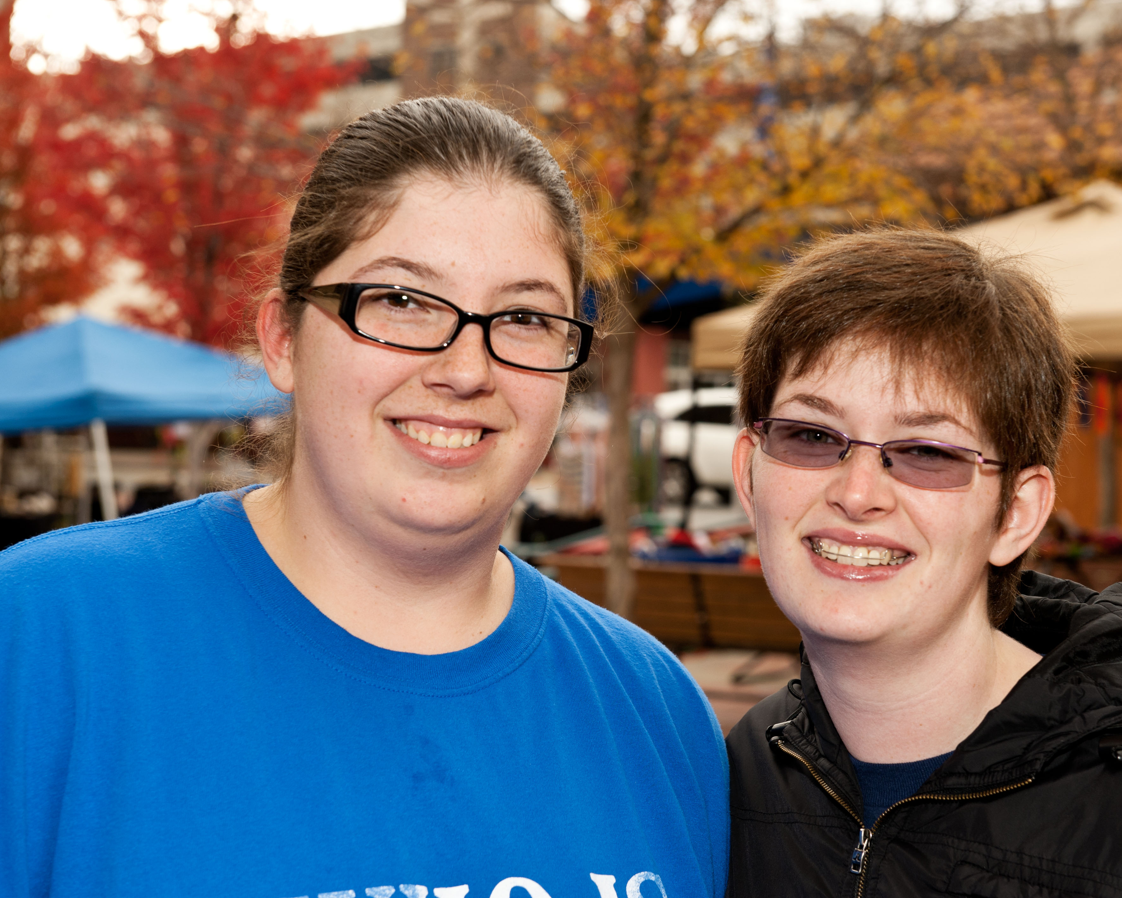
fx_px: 2325
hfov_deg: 27.1
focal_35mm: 70
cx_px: 644
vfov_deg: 21.9
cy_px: 449
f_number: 6.3
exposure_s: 1/200
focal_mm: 62
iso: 400
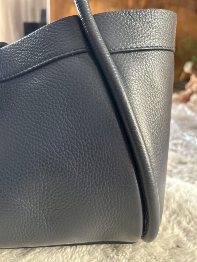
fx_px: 197
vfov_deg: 67.3
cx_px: 98
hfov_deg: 53.1
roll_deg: -3.6
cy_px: 131
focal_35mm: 26
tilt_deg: -22.0
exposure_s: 1/50
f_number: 1.5
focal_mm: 5.7
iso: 500
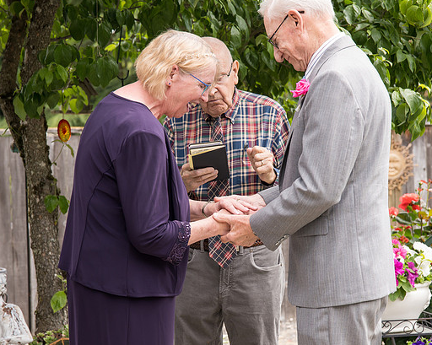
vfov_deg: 14.2
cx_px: 234
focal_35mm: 108
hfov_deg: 17.8
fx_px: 1380
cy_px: 214
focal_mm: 70
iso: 400
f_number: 5
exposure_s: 1/500
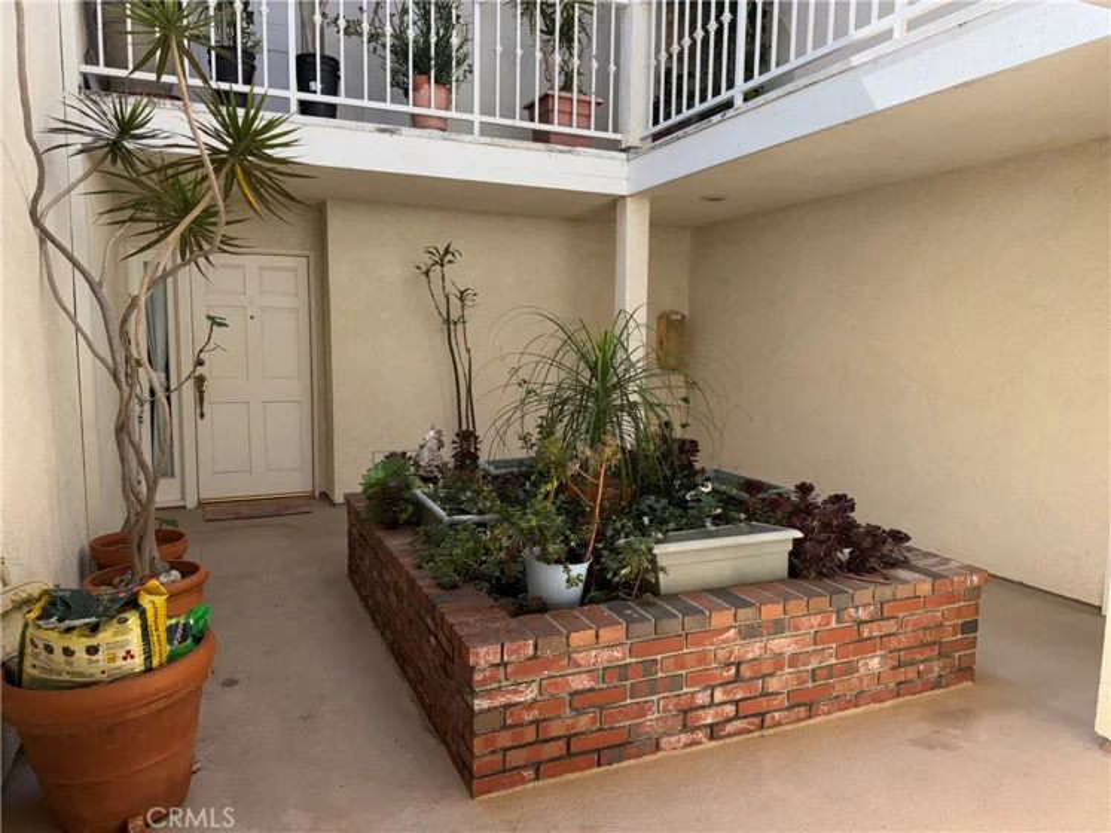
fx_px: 770
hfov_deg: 71.6
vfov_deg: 56.8
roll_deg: -0.9
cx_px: 556
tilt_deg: -5.8
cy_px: 416
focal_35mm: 24
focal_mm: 6.76
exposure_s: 1/1637
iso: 50
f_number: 1.78
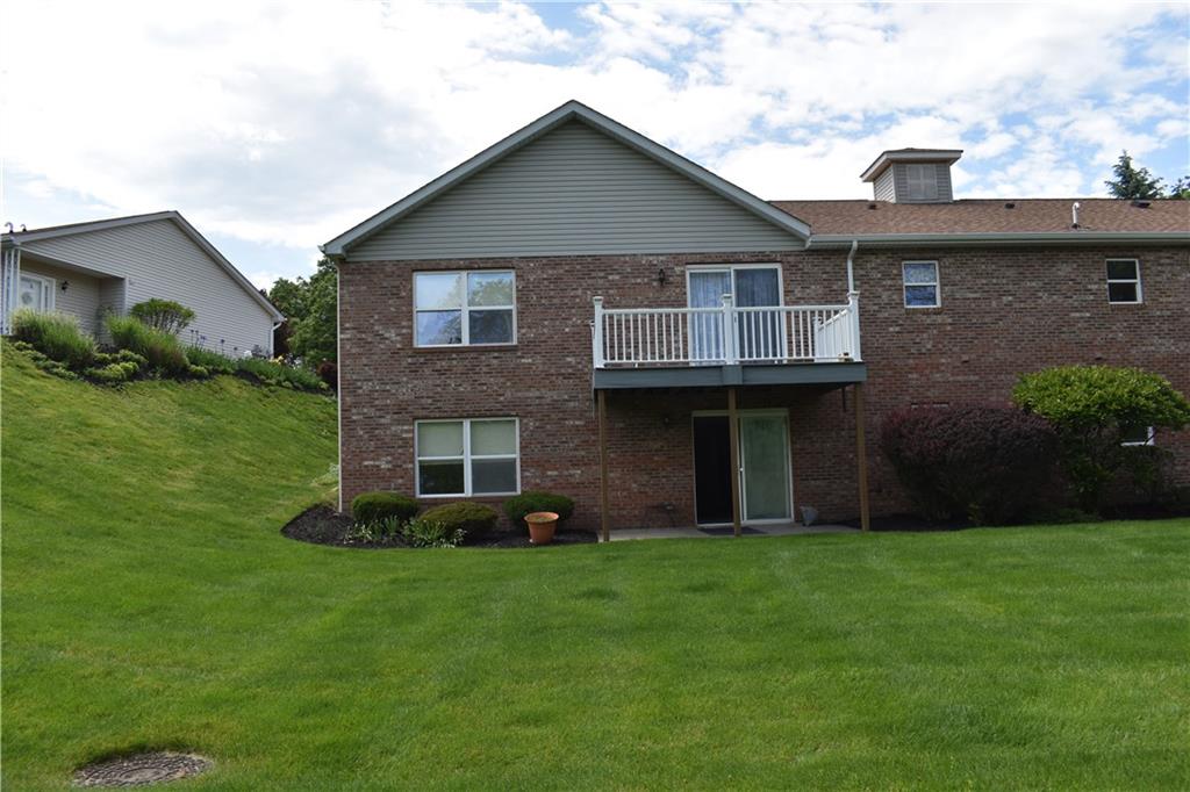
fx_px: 892
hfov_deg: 67.4
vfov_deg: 47.9
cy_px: 396
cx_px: 595
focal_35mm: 27
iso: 100
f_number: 9
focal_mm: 18
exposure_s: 1/200
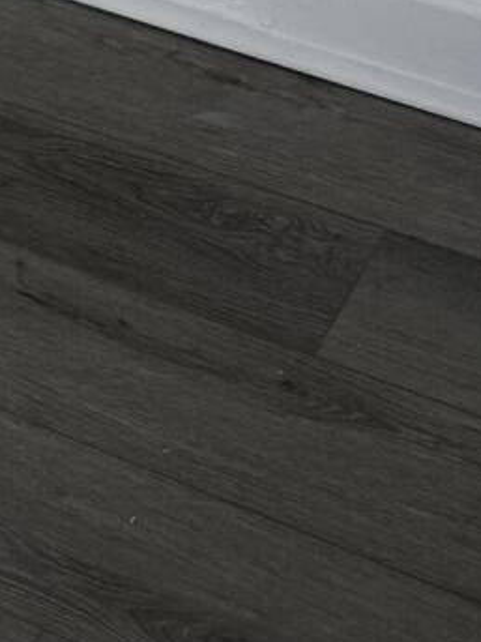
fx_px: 2595
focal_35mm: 140
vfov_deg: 10.6
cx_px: -425
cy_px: -1175
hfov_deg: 9.9
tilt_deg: -2.1
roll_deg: +5.6
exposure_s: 1/633
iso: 80
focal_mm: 6.76
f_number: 1.78
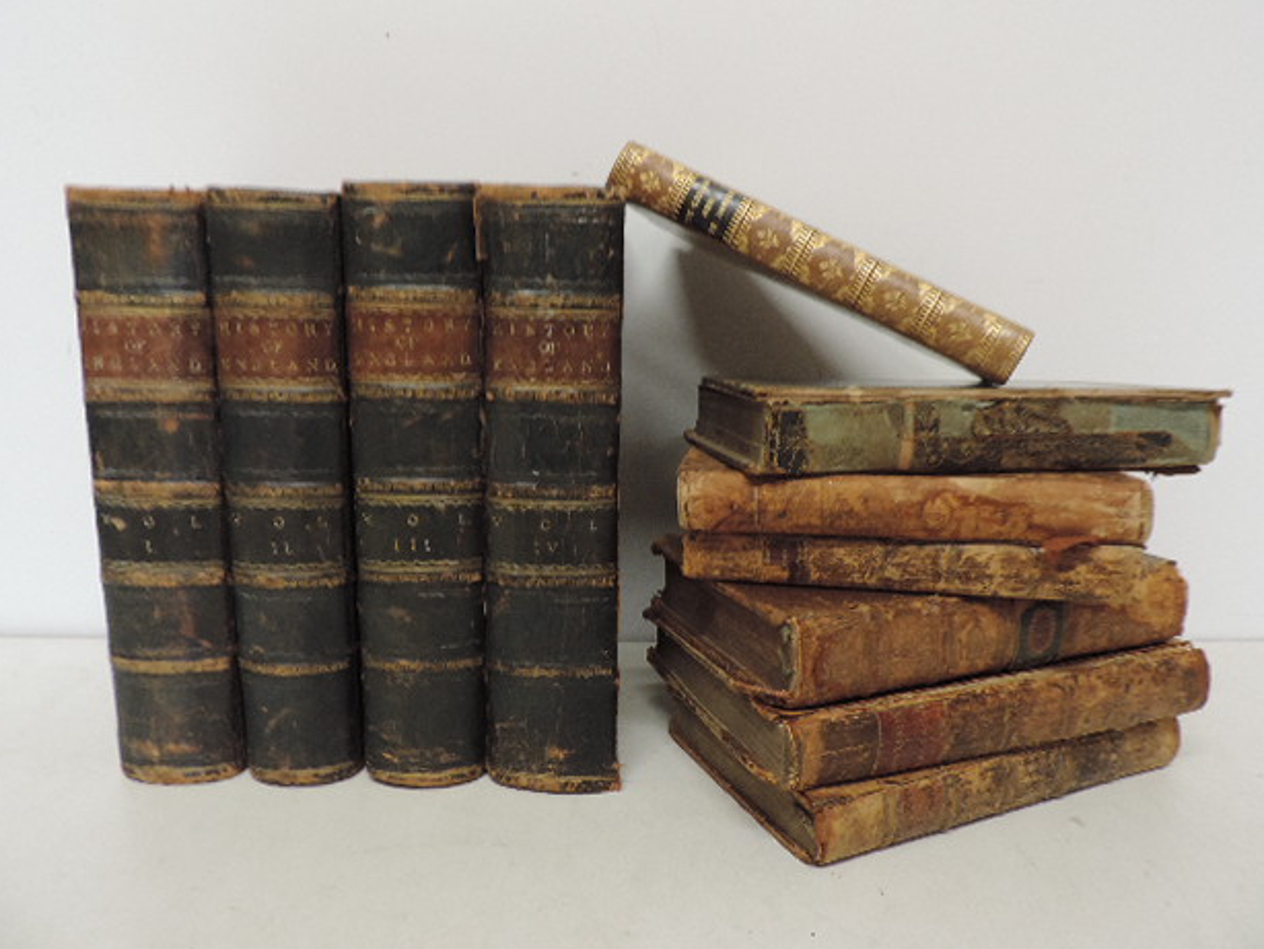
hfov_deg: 69.4
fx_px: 913
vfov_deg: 54.9
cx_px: 613
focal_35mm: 25
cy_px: 467
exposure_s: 1/20
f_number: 3
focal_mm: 4.3
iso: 400
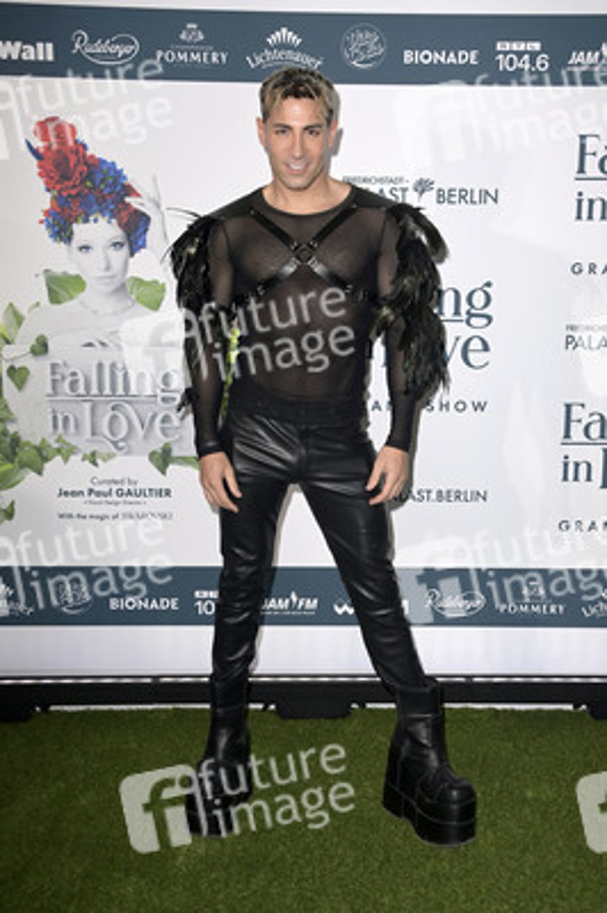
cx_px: 304
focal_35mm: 42
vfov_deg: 46.4
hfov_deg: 31.8
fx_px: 1064
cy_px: 456
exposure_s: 1/250
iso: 640
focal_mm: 42
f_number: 5.6
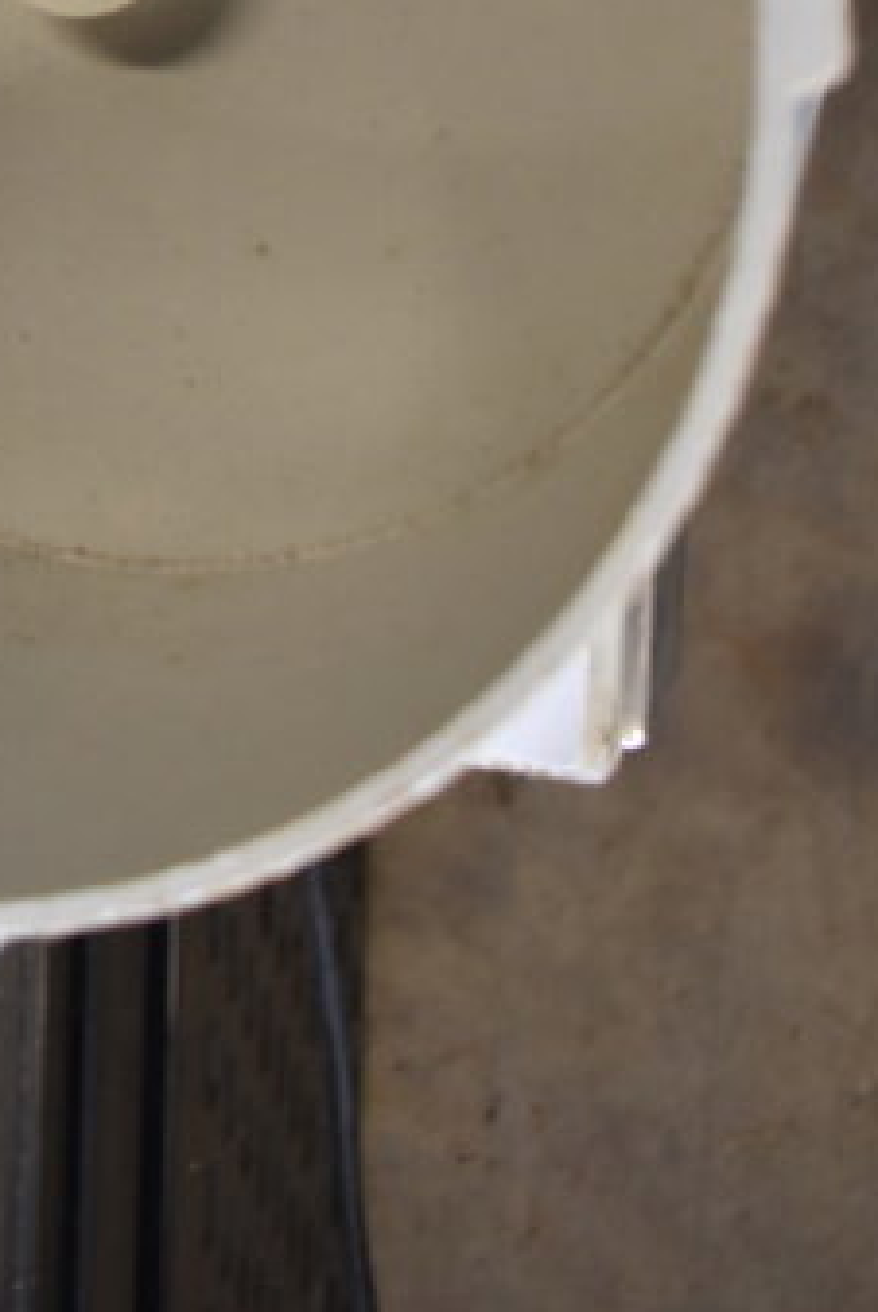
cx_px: -210
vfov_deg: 23.9
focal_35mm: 73
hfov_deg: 17.7
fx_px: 2665
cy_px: -444
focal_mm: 18
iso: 640
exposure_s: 1/30
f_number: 3.5
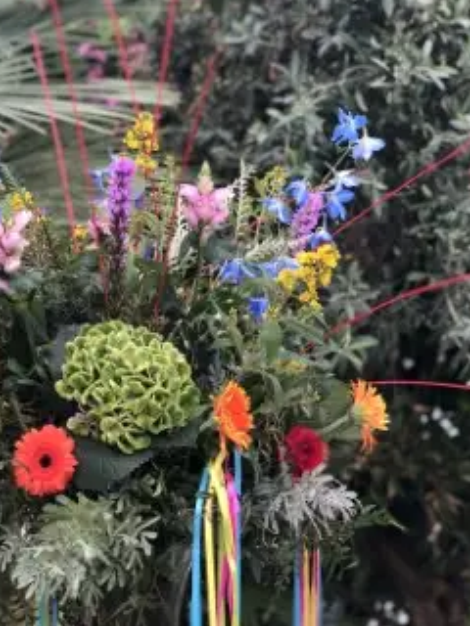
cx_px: 159
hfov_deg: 18.8
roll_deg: +0.2
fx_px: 1412
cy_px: 348
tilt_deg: +3.3
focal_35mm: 78
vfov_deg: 25.0
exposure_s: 1/75
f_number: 2.4
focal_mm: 6
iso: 16
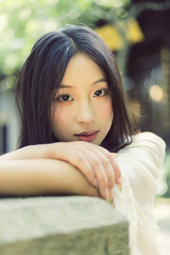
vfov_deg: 39.6
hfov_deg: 27.0
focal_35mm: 50
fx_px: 354
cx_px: 85
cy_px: 128
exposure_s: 1/250
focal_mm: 50
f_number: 1.8
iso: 320
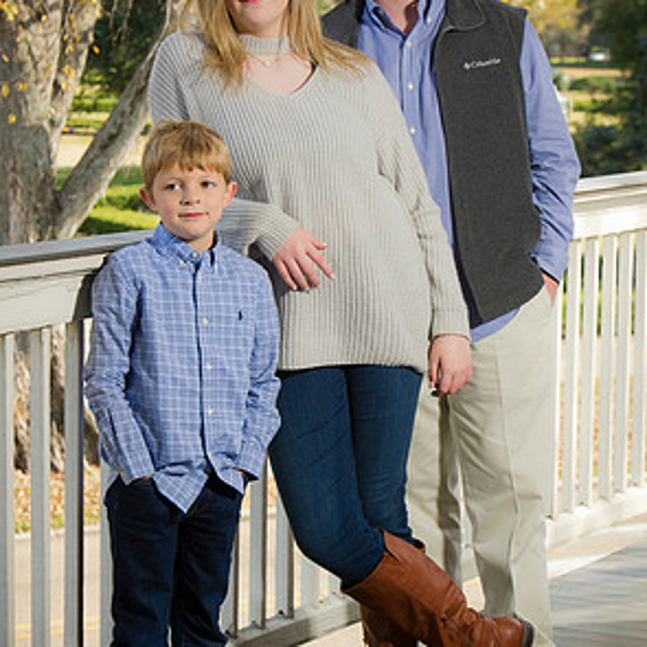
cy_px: 351
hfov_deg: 14.7
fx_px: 2516
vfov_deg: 14.6
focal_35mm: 119
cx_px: 324
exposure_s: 1/125
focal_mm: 92
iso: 160
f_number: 8
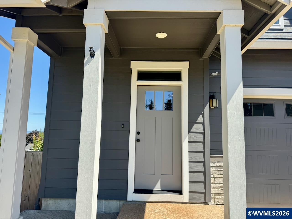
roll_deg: -1.3
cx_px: 146
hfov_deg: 71.6
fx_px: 202
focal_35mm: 24
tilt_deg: +7.7
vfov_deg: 56.8
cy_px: 110
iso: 80
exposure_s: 1/2331
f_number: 1.78
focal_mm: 6.76
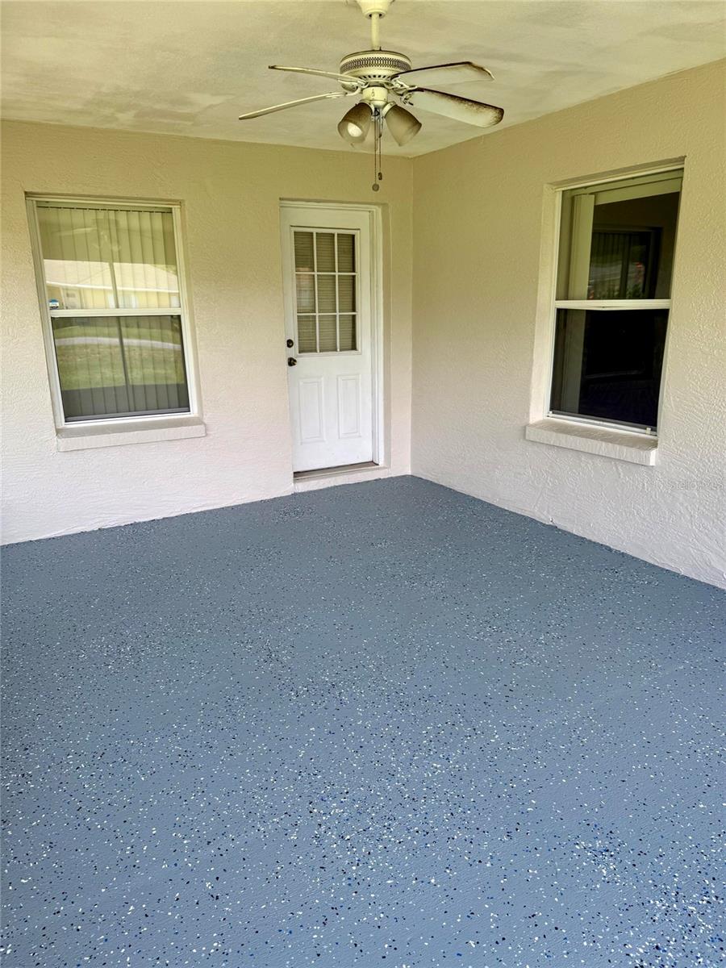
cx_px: 363
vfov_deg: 71.6
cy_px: 484
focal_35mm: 24
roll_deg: +1.0
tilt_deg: -13.9
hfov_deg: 56.8
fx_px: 671
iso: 64
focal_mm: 6.76
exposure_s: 1/237
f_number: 1.78
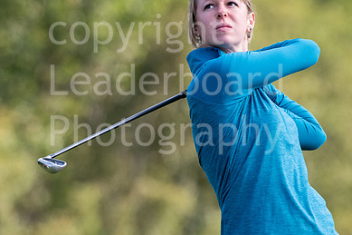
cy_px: 88
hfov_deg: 2.3
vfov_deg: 1.5
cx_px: 167
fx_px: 8747
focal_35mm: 895
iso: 1000
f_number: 6.3
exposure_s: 1/1600
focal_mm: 400
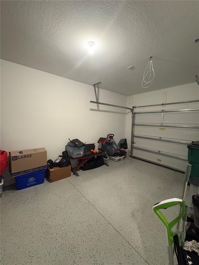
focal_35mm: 14
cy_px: 132
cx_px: 100
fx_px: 107
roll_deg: -1.8
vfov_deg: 102.1
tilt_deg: -5.0
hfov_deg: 85.7
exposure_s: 1/60
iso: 640
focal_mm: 2.22
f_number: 2.2
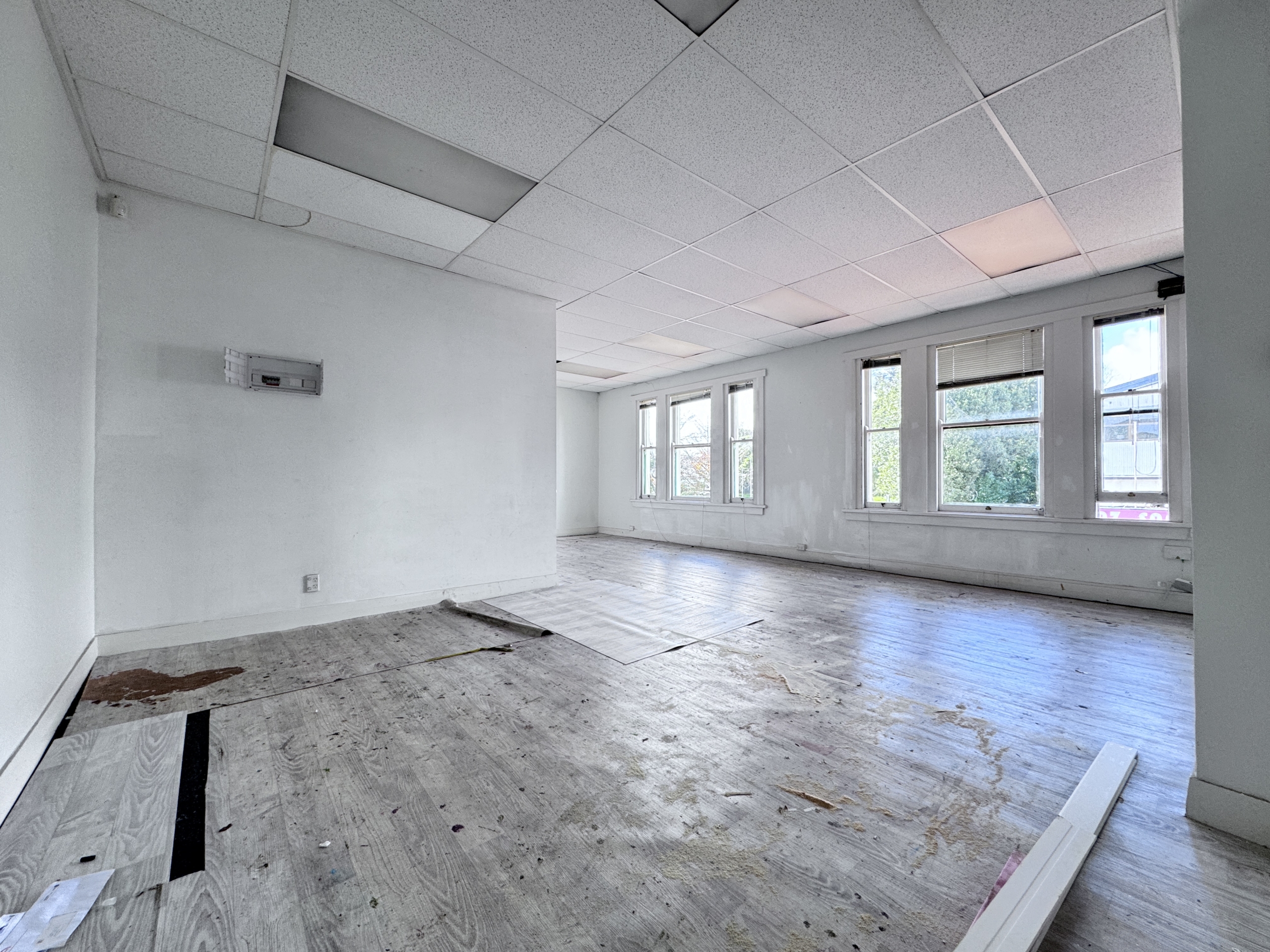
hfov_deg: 102.1
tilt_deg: +0.6
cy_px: 476
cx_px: 635
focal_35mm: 14
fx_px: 514
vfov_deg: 85.7
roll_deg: +0.4
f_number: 2.2
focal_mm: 2.22
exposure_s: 1/99
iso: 125
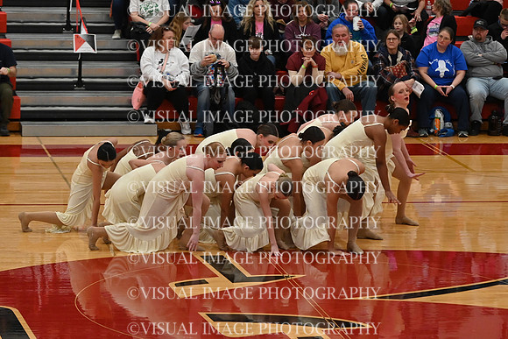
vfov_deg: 8.3
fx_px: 2329
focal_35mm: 165
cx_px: 254
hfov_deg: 12.4
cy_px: 170
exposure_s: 1/400
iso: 5000
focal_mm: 110
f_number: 4
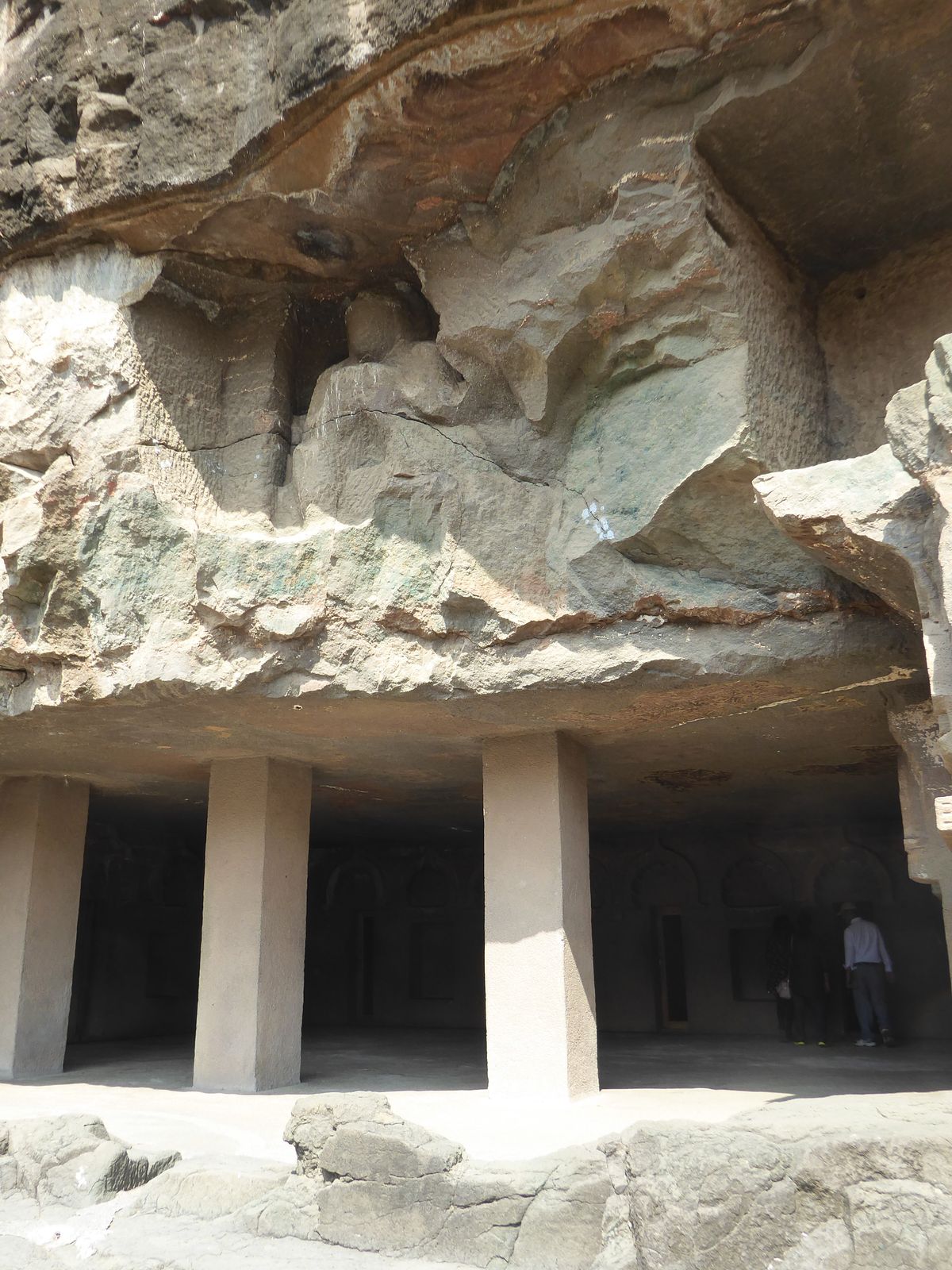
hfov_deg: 44.2
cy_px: 635
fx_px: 1173
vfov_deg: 56.8
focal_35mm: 32
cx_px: 476
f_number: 3.5
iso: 125
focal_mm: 5.4
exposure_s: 1/250
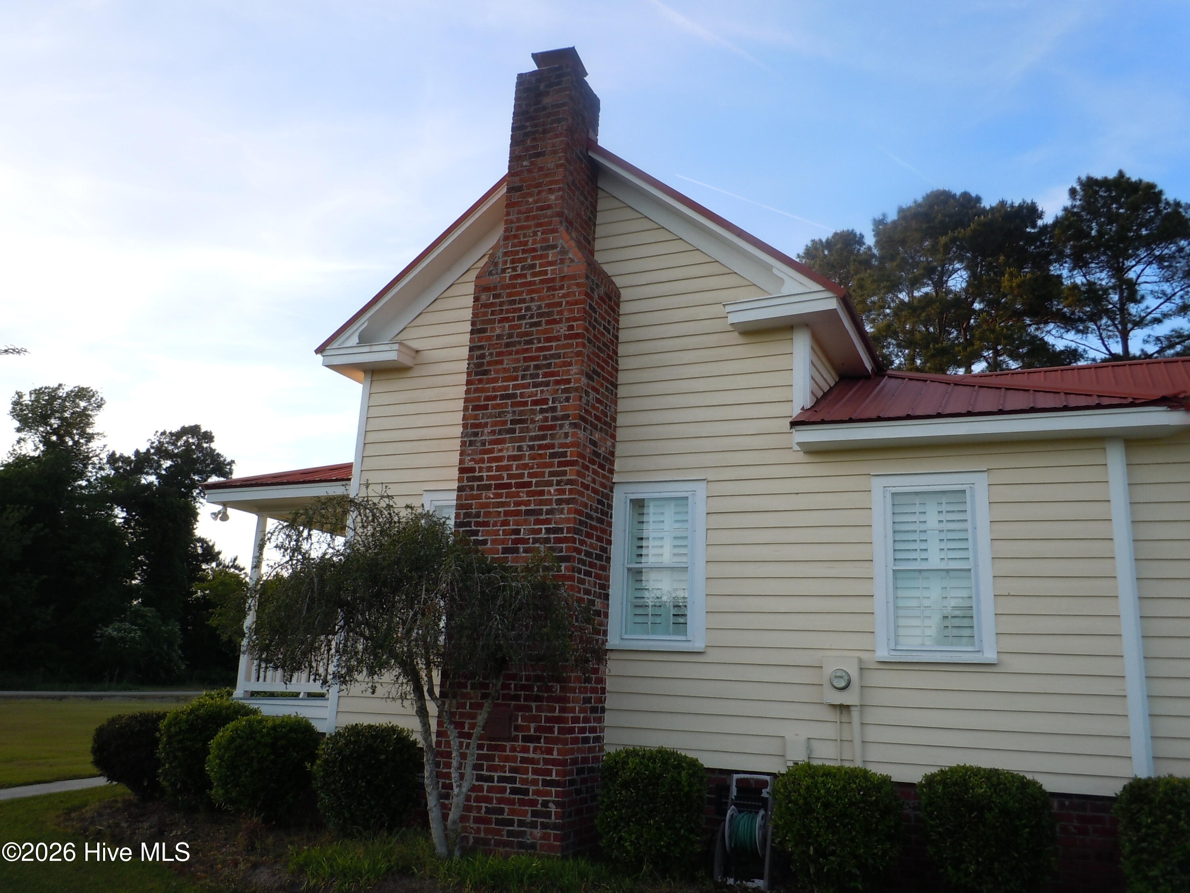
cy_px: 446
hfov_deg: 63.4
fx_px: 963
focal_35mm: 28
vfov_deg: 49.7
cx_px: 595
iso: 100
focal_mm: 5
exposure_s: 1/125
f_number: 3.7
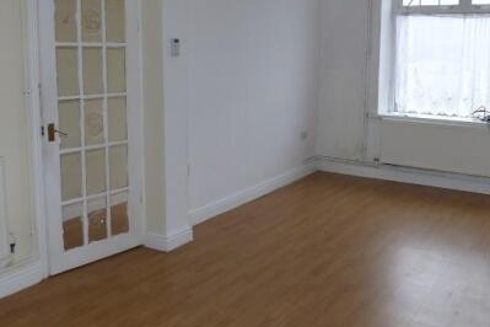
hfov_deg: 50.7
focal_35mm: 38
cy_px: 120
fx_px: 517
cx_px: 260
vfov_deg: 34.8
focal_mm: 4.5
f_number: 2.8
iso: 160
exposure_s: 1/60
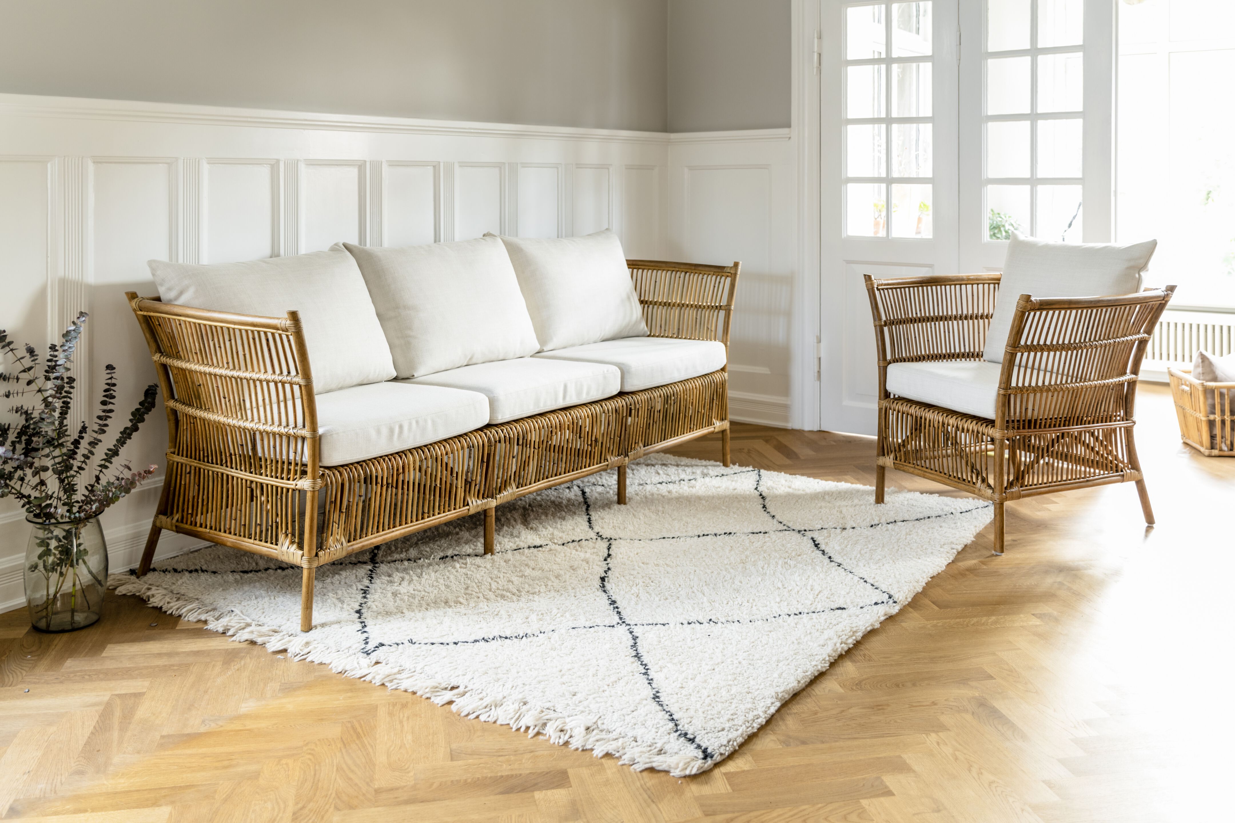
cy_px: 412
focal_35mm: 34
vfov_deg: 38.9
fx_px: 1166
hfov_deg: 55.8
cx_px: 618
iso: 200
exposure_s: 1/3
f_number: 3.5
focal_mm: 34
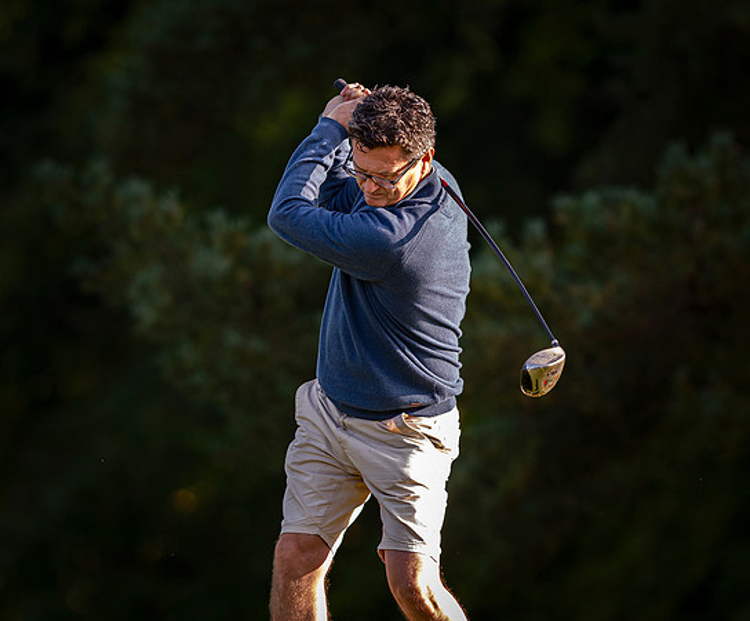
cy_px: 271
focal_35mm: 601
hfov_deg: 3.2
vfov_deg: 2.6
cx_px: 399
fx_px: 13527
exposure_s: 1/800
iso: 560
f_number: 2.8
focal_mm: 300
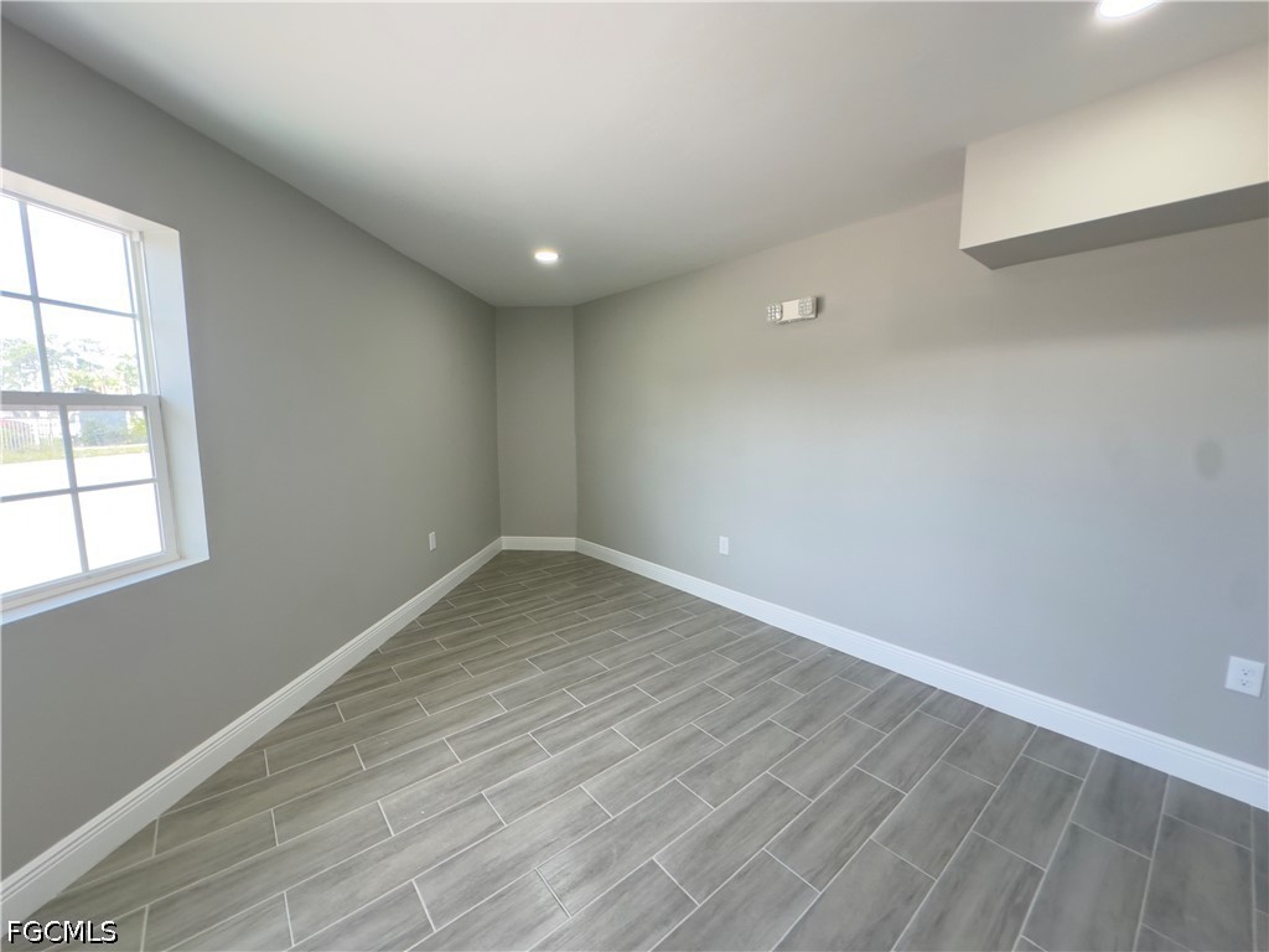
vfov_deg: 85.7
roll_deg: -0.5
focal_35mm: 14
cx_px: 634
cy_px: 476
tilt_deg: -6.9
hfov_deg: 102.1
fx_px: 513
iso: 160
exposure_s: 1/120
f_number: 2.2
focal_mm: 2.22
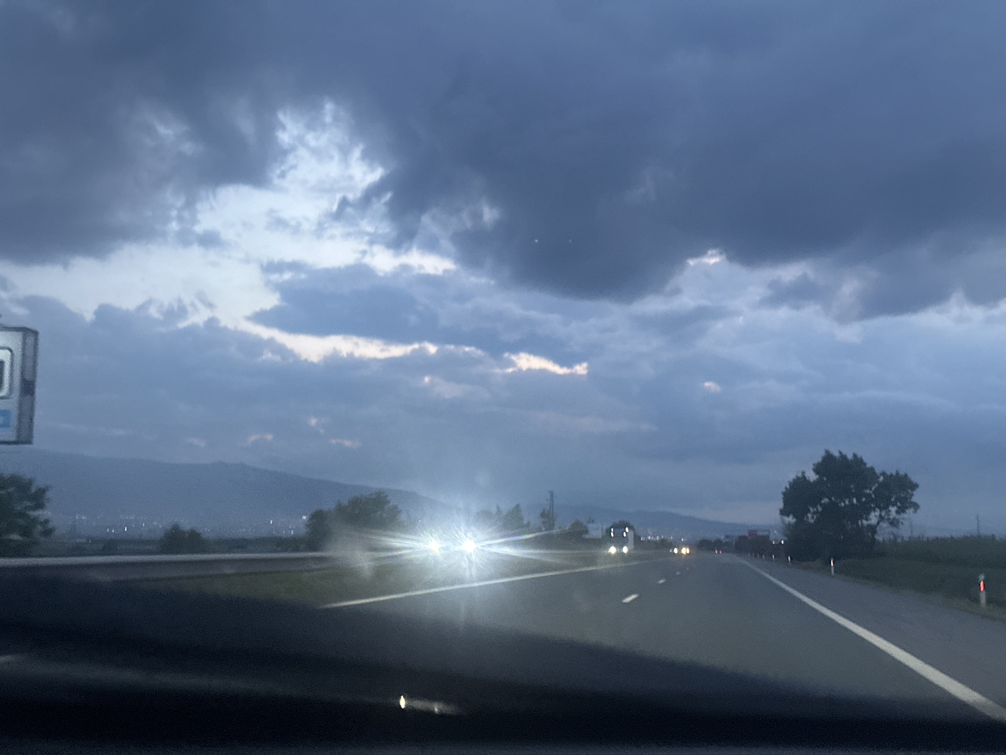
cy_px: 378
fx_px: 1395
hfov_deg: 39.7
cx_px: 503
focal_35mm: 48
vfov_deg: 30.3
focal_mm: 6.86
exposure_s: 1/40
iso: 400
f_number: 1.78
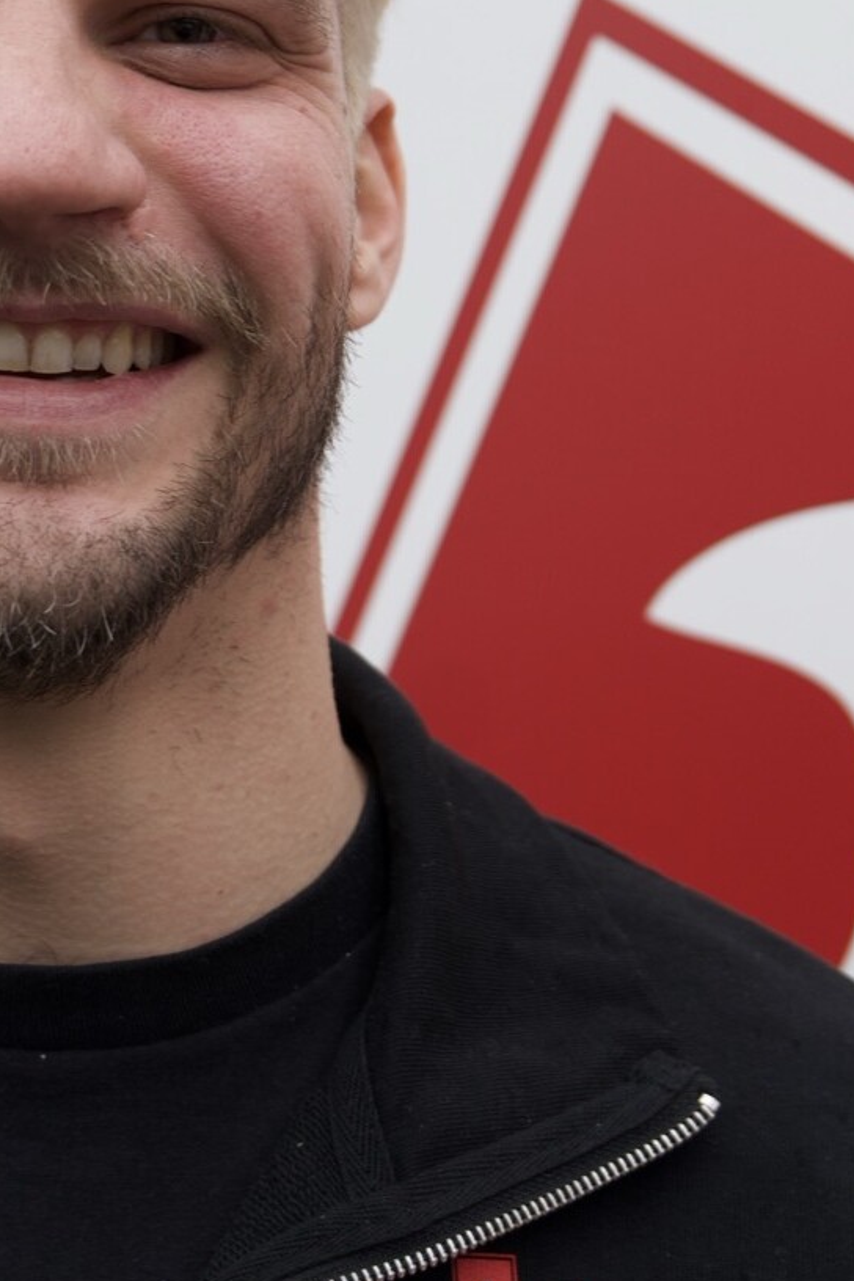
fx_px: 2704
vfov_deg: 26.5
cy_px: 436
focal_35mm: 76
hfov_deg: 17.7
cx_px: 136
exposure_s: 1/60
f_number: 4.2
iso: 250
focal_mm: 31
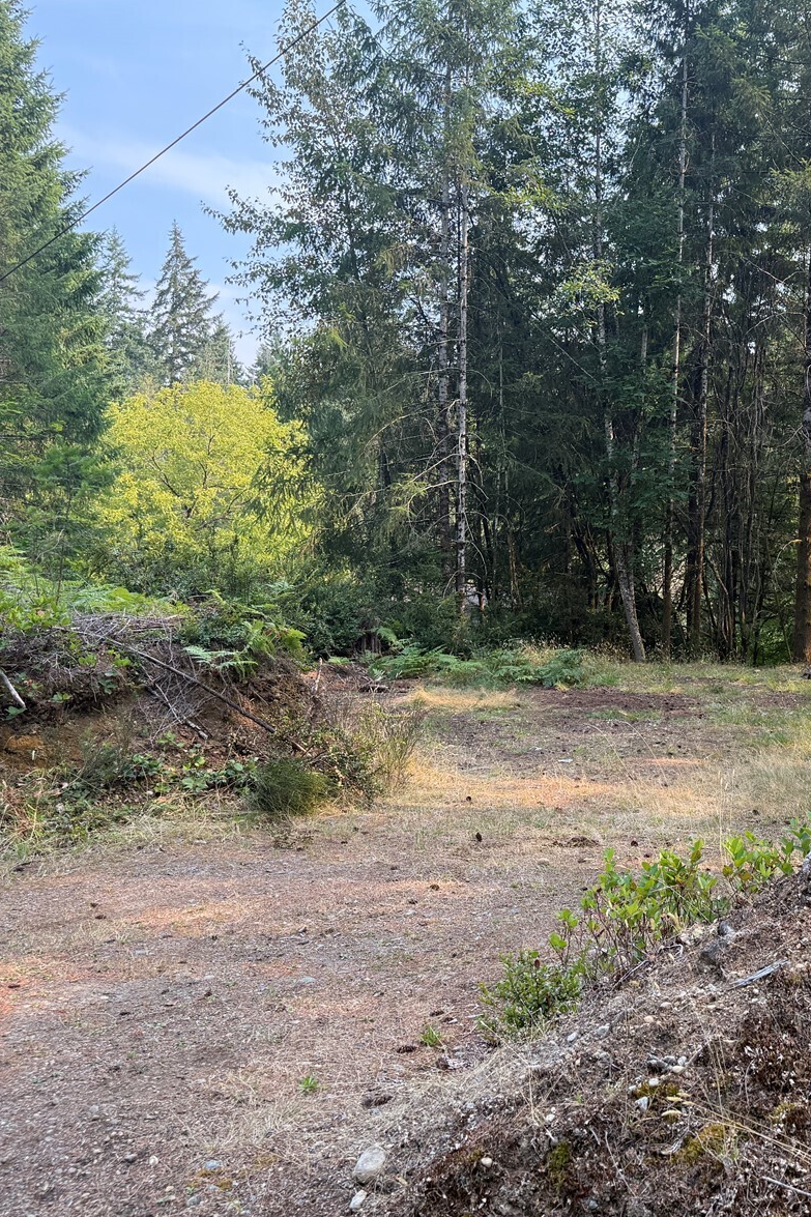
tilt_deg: -2.7
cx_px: 618
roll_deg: -1.8
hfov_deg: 37.8
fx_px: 1149
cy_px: 604
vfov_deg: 55.8
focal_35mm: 34
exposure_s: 1/689
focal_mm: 6.76
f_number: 1.78
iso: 100
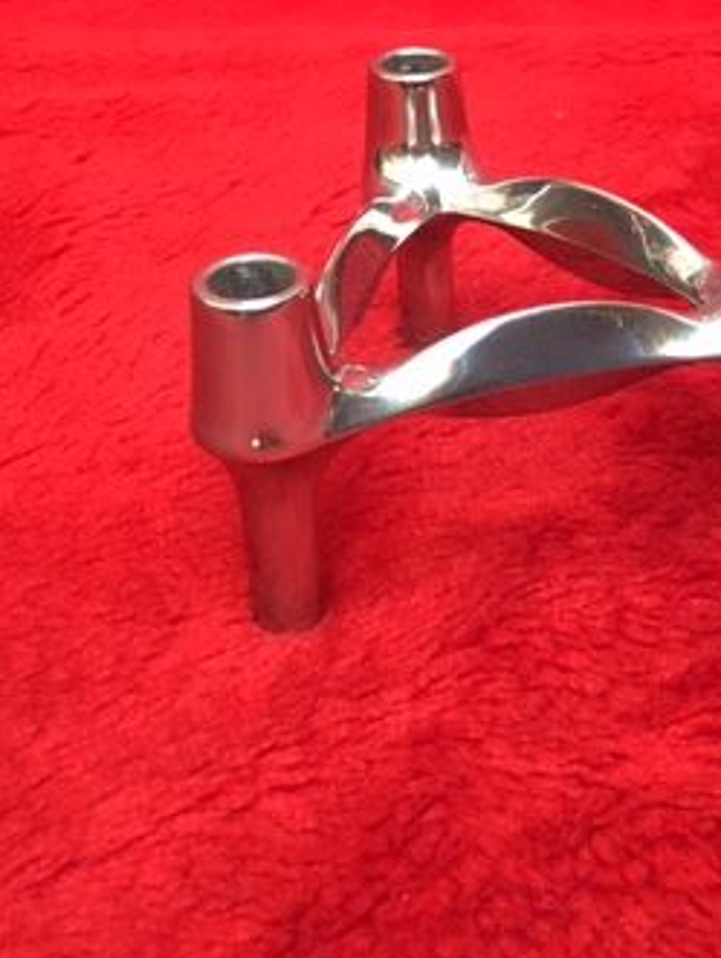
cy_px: 350
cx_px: 504
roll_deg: +0.6
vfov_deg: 34.1
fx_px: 1552
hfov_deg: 25.9
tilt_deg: -34.9
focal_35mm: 56
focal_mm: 4.15
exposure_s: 1/33
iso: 50
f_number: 2.2
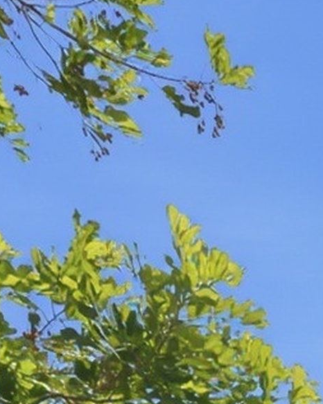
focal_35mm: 155
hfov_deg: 6.9
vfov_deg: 8.9
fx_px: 1853
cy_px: 1373
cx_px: 1405
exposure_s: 1/125
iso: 320
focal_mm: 16
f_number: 14
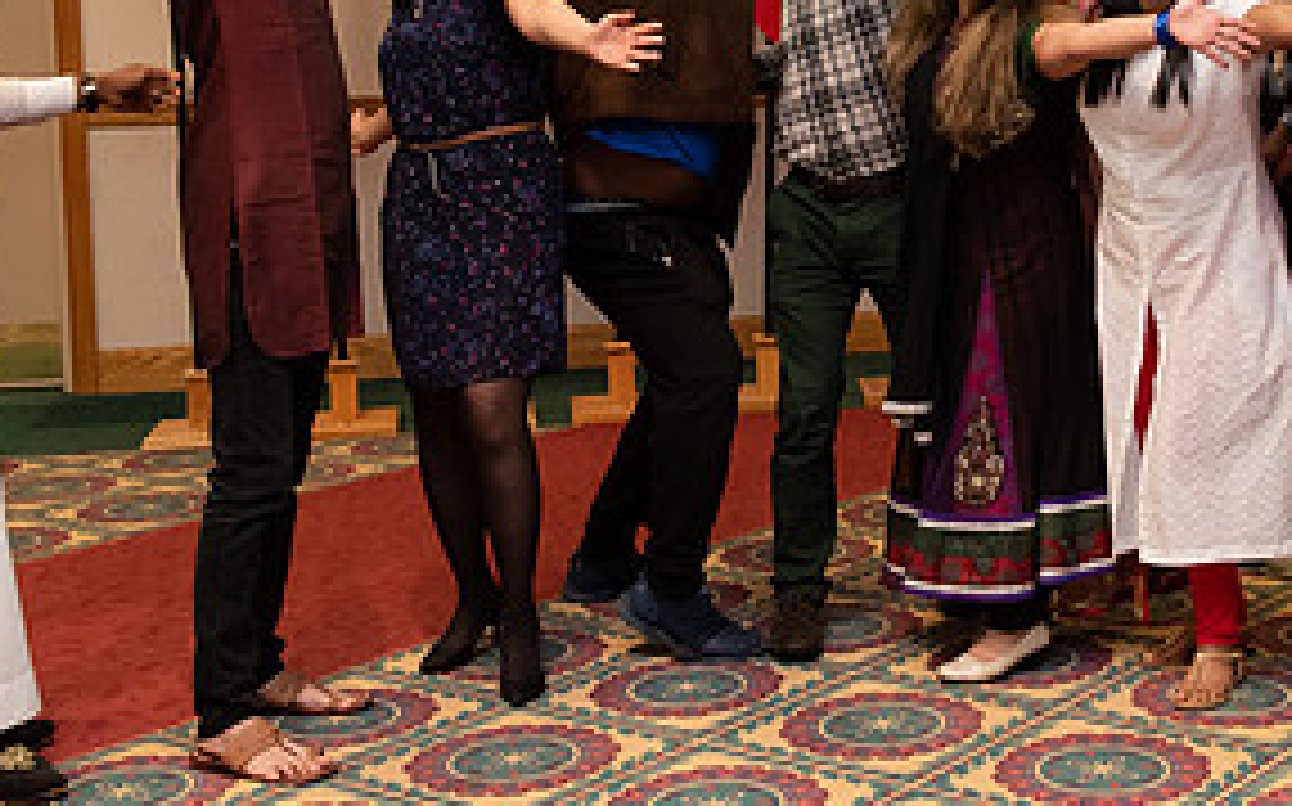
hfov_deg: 29.0
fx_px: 2463
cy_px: 169
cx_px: 954
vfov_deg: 18.4
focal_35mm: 70
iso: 2500
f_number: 6.3
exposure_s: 1/200
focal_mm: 34
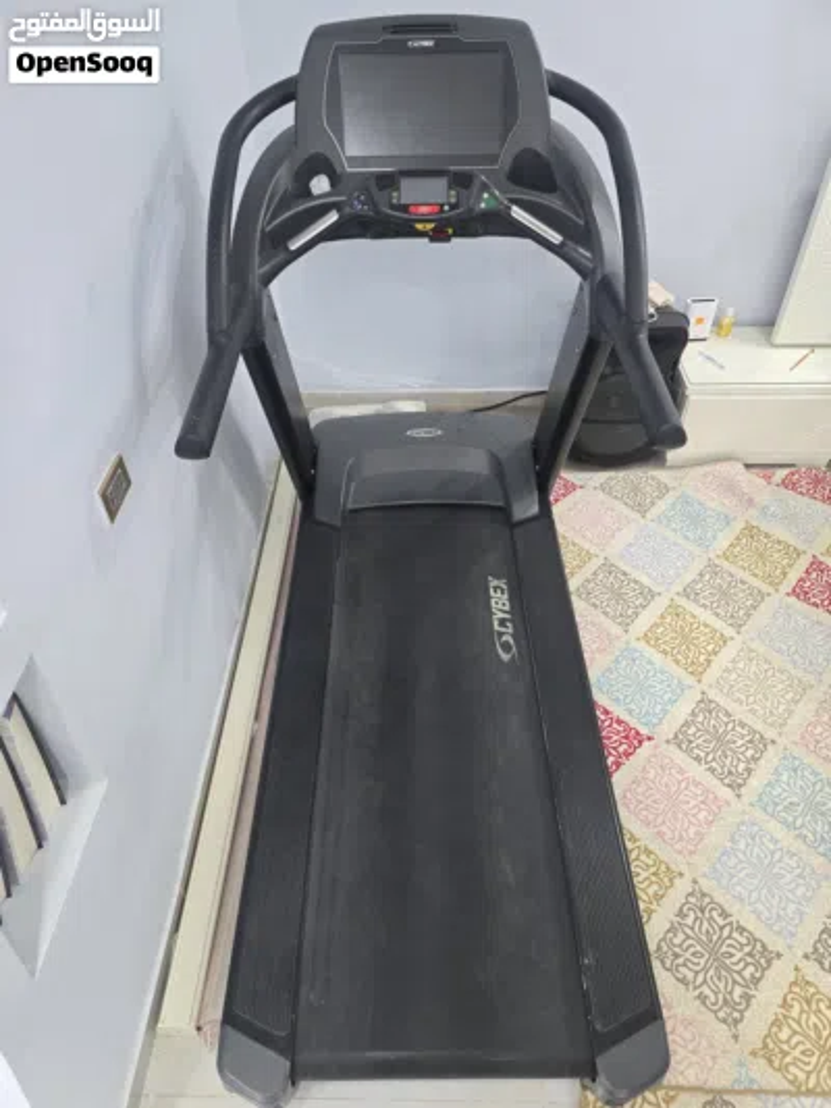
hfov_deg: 58.9
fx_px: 736
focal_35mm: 23
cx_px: 416
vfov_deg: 73.9
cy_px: 554
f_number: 1.7
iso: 320
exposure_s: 1/100
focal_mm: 6.3
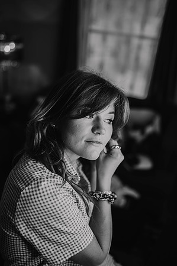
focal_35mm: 35
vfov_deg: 54.5
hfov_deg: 37.8
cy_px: 133
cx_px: 88
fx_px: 259
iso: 800
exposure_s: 1/400
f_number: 1.8
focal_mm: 35
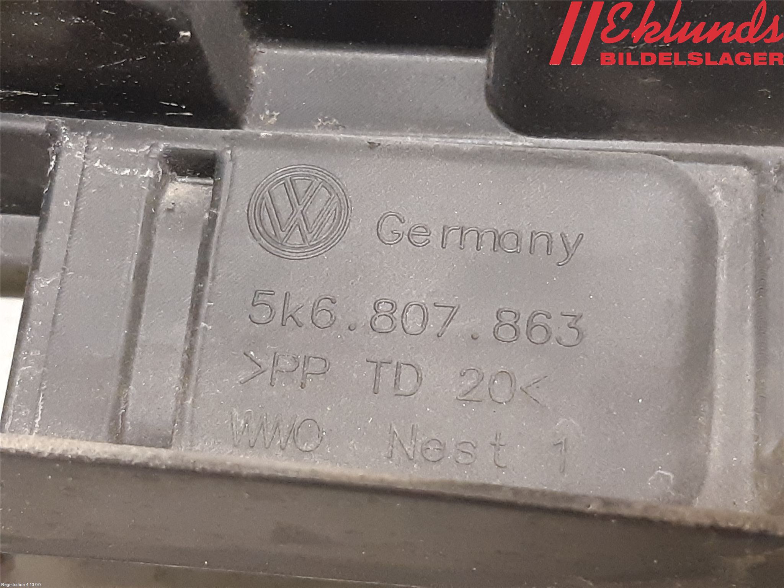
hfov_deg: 67.3
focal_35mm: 26
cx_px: 392
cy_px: 294
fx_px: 589
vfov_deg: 53.1
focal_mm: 3.93
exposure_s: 1/25
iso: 320
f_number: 1.7
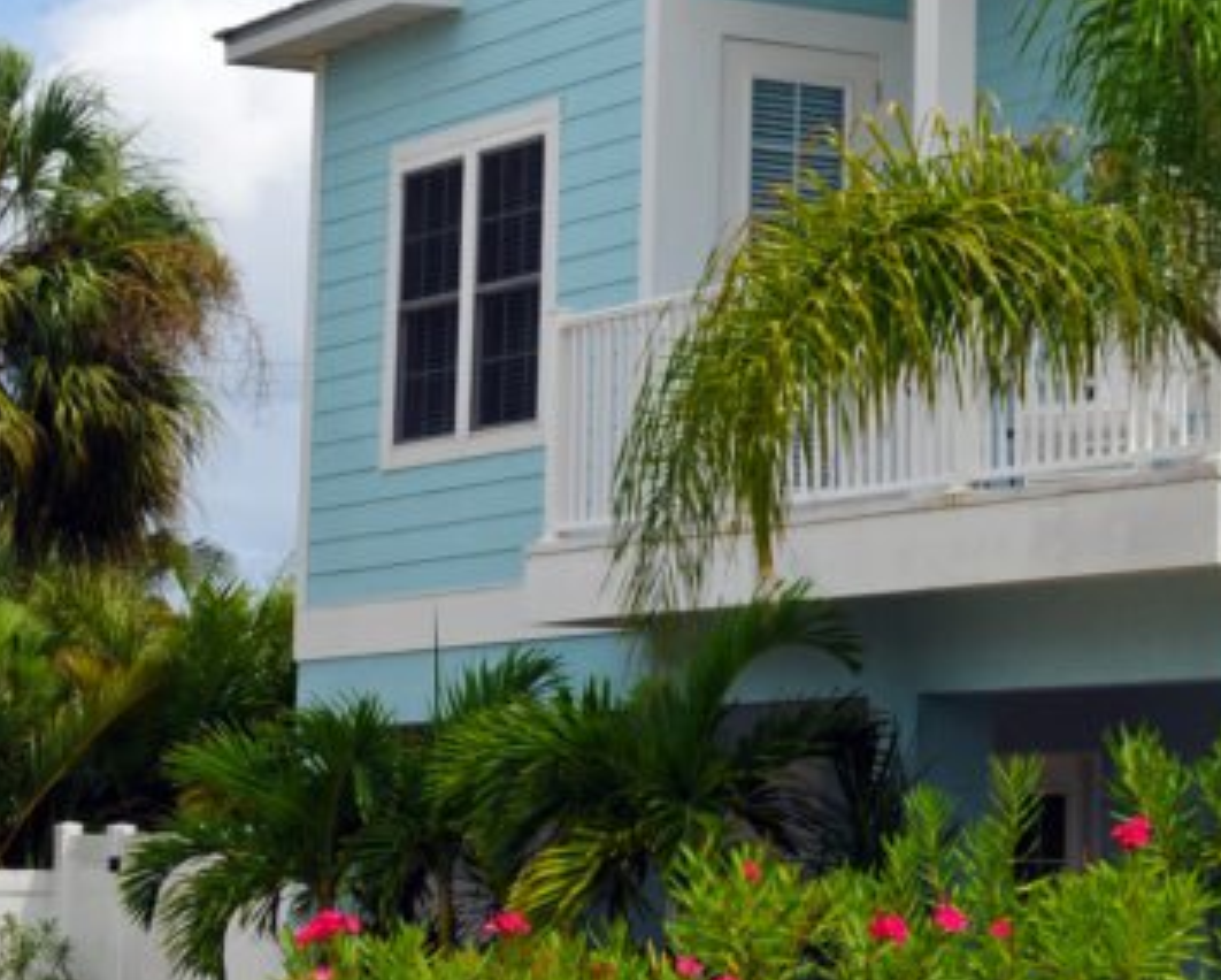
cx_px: 986
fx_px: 4703
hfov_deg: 14.7
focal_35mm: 130
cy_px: 135
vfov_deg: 11.8
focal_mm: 32
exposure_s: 1/400
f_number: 8
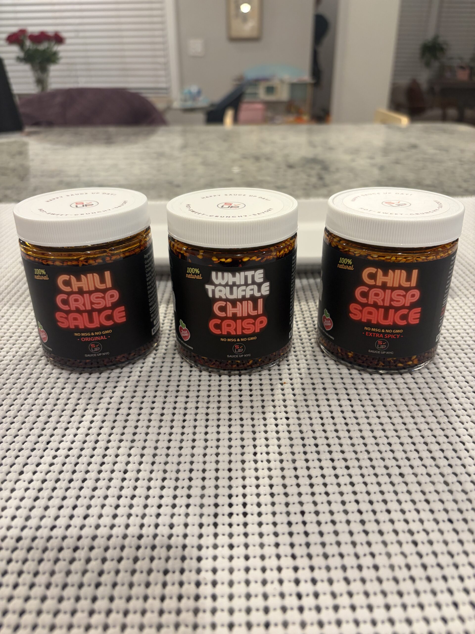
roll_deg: +0.8
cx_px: 238
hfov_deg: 53.1
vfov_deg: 67.3
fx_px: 476
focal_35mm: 26
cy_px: 317
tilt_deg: -27.1
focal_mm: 5.96
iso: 125
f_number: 1.6
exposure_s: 1/60
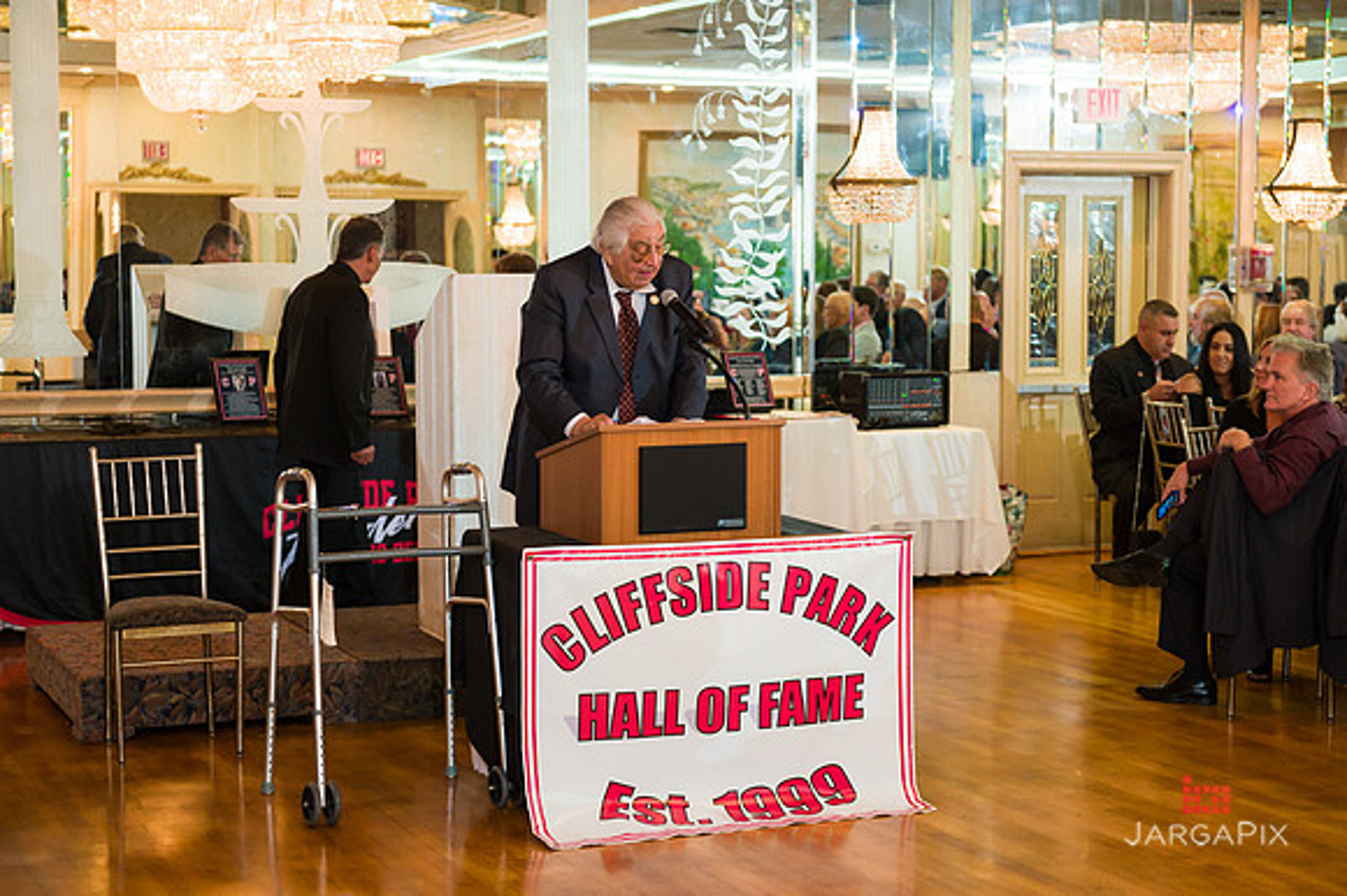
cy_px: 450
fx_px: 2380
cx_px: 658
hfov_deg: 31.6
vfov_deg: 21.3
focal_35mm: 64
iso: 1000
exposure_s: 1/200
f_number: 4
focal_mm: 62
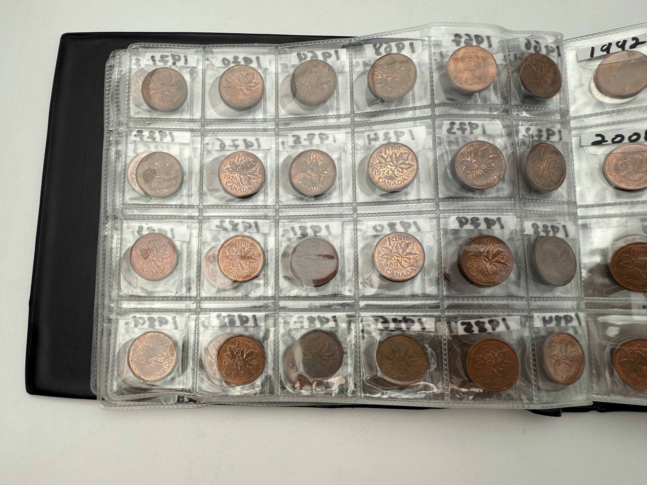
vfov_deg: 56.8
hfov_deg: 71.6
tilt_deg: -80.2
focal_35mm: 24
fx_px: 449
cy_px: 242
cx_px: 324
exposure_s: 1/257
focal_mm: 2.22
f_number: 2.2
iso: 40
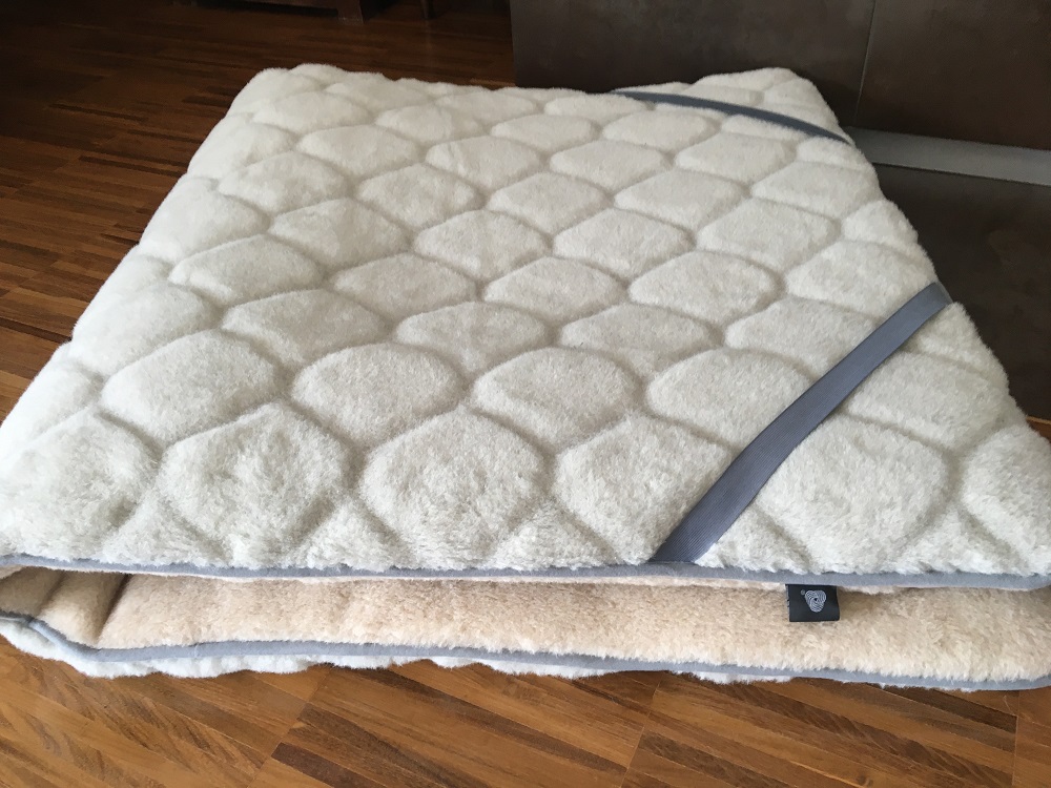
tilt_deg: -40.3
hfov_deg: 61.7
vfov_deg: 48.2
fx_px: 880
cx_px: 526
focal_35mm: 29
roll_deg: +3.2
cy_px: 394
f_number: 2.2
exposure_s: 1/33
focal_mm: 4.15
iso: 64
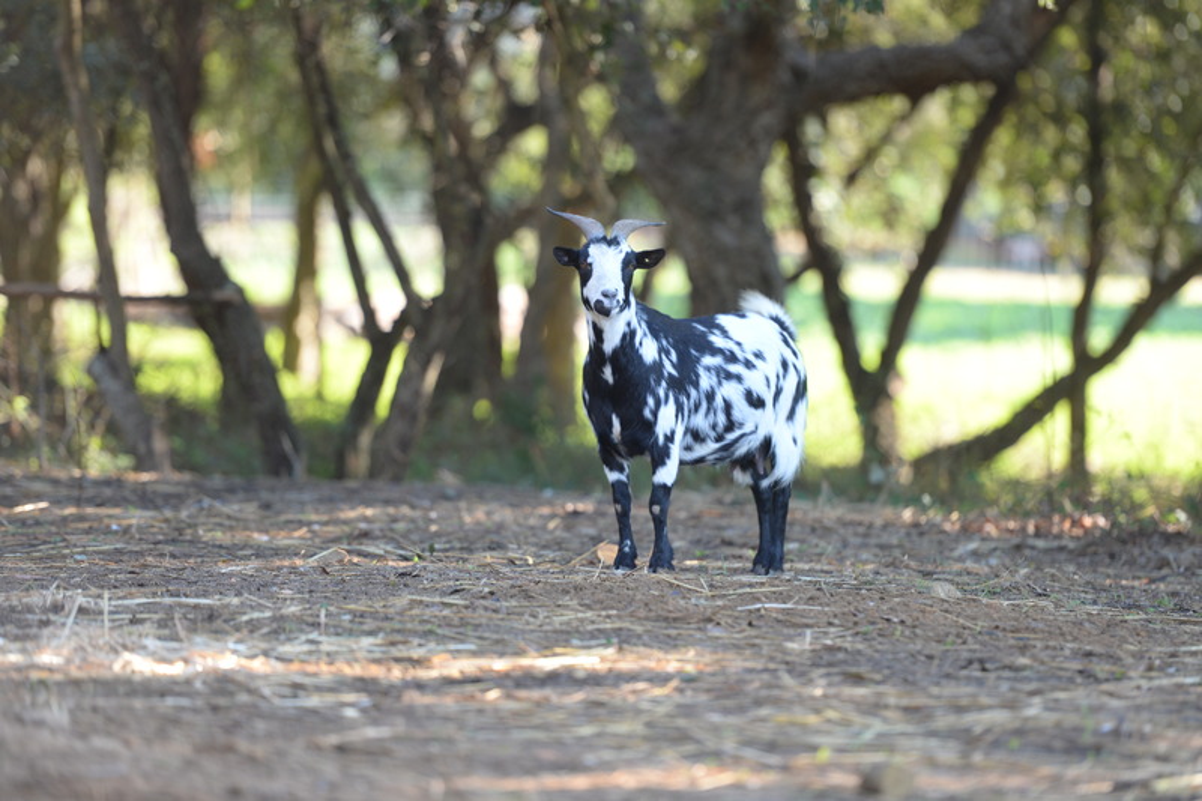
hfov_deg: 10.3
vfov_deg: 6.9
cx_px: 601
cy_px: 400
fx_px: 6676
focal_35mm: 200
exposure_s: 1/250
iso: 320
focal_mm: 200
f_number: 2.8
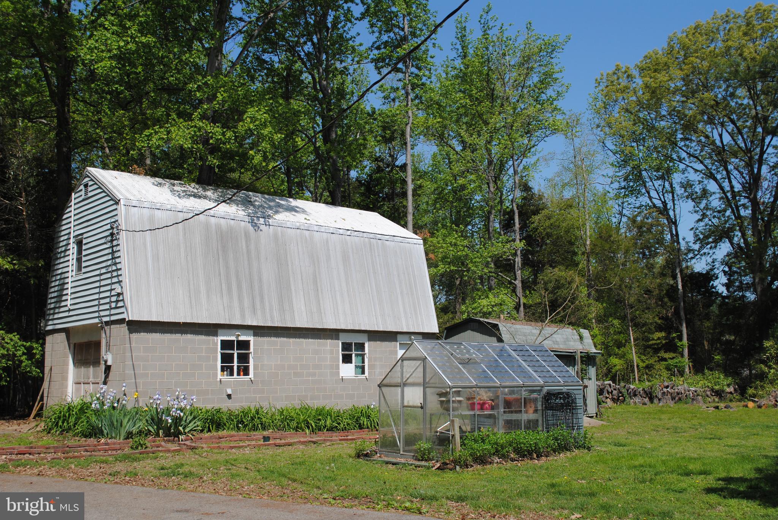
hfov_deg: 53.1
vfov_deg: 37.0
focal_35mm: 36
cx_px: 389
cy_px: 260
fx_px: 779
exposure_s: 1/250
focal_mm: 24
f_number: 8
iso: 100
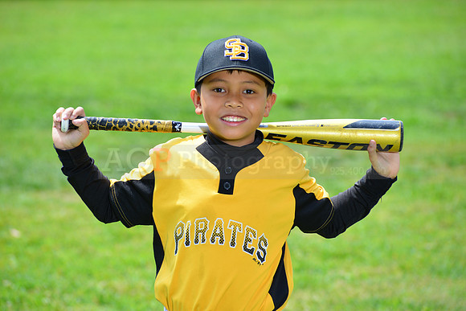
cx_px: 233
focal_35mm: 200
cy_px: 156
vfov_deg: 6.9
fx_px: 2589
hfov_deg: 10.3
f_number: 8
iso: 200
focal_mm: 200
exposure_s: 1/200
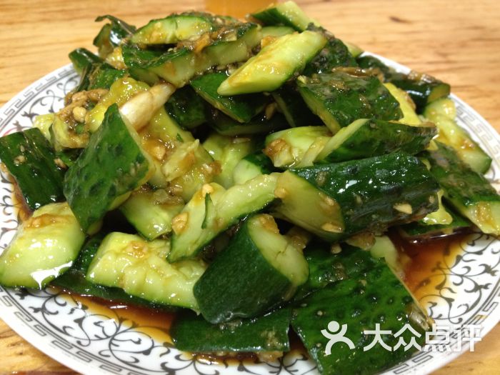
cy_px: 188
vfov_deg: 40.7
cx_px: 250
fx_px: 506
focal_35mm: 35
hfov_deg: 52.6
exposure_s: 1/20
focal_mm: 4.28
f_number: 2.4
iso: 160
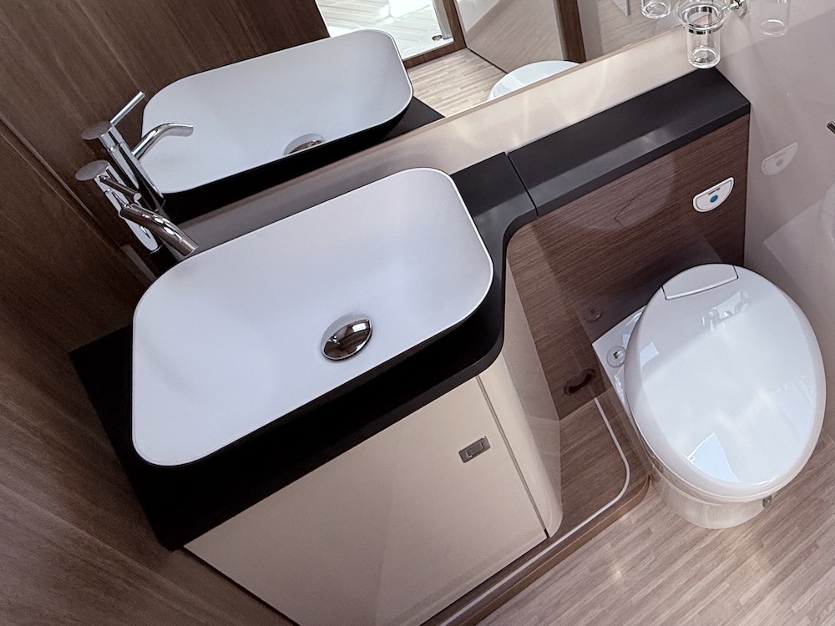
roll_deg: +1.8
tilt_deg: -36.6
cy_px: 9
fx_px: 675
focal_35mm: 28
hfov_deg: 56.8
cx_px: 714
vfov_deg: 43.2
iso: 64
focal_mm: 2.22
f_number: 2.2
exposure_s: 1/125
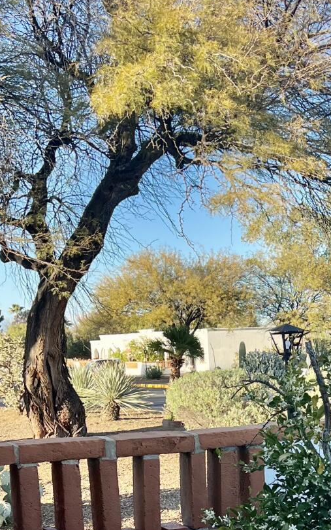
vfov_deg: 29.1
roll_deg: +1.2
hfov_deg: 18.8
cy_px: 469
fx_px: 981
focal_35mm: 68
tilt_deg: -6.7
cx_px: 307
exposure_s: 1/924
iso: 50
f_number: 1.5
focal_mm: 5.7
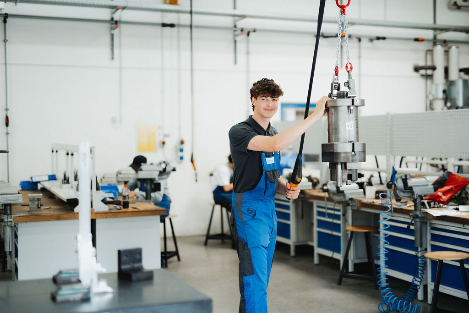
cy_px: 156
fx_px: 651
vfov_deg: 27.0
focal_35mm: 50
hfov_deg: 39.6
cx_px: 234
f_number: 1.4
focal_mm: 50
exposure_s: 1/1600
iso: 1250
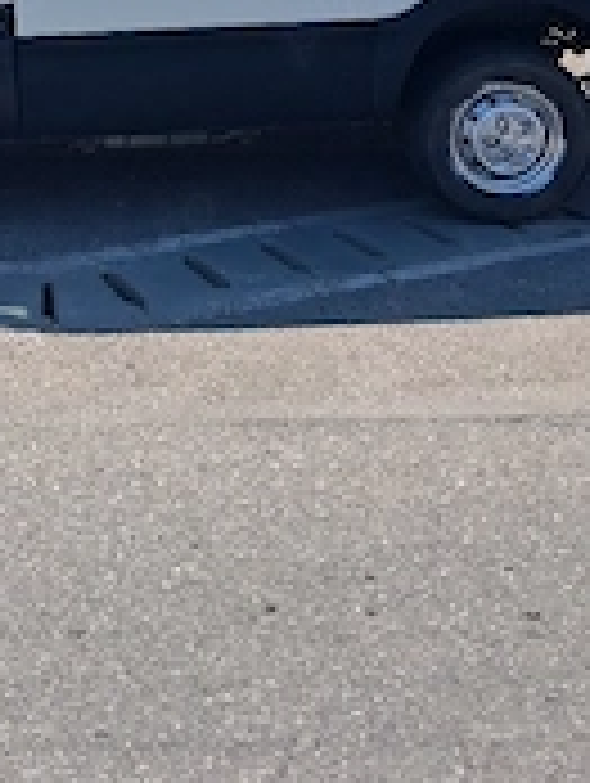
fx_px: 1406
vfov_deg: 29.1
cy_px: 0
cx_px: 162
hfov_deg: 23.5
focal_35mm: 62
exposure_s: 1/588
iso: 25
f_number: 1.8
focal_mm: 4
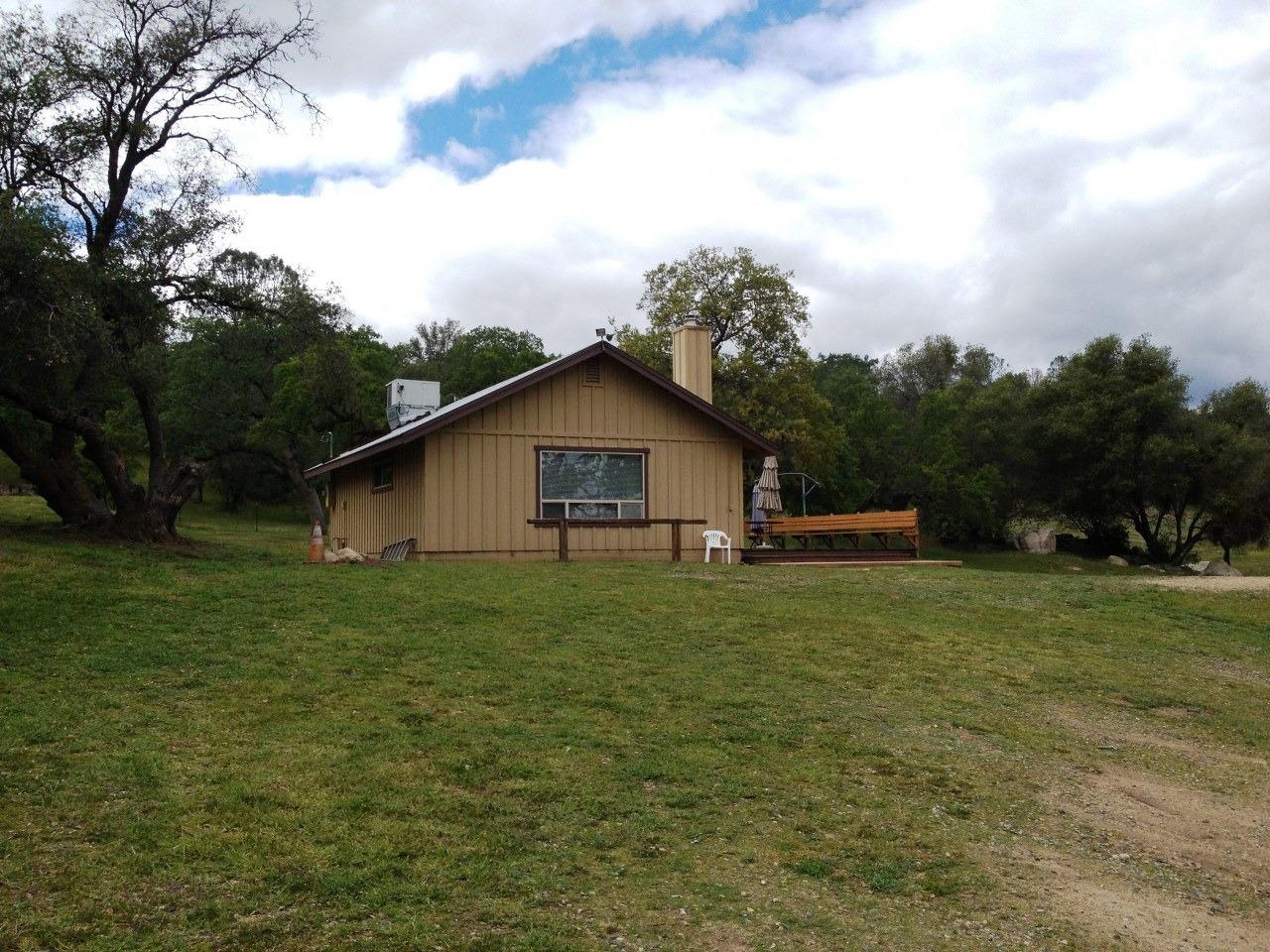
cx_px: 635
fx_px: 1284
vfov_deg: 40.7
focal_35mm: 35
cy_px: 476
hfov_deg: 52.6
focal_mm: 4.28
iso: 80
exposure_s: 1/1905
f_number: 2.4
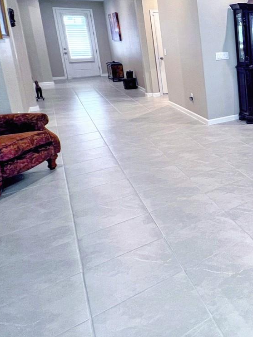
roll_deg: +0.5
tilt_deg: -11.0
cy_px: 89
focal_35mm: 28
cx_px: 350
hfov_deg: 32.5
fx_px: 273
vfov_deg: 60.4
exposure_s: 1/60
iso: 200
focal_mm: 1.57
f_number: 1.8
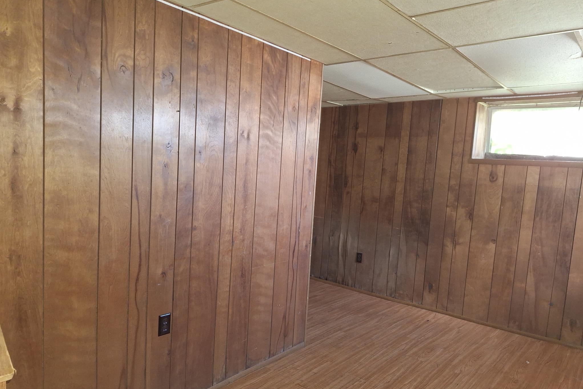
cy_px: 218
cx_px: 292
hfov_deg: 73.7
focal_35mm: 24
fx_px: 389
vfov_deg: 53.0
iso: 25
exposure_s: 1/20
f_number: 1.8
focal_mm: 5.54
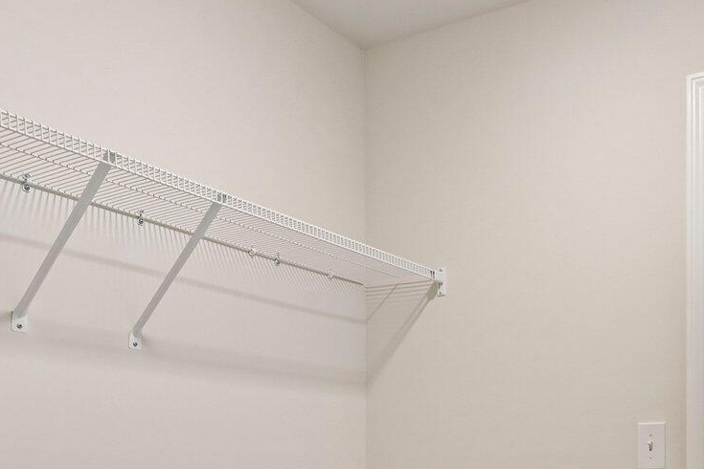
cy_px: 479
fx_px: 763
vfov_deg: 31.4
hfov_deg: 45.5
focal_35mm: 39
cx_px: 618
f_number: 9
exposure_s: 1/30
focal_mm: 14
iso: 400
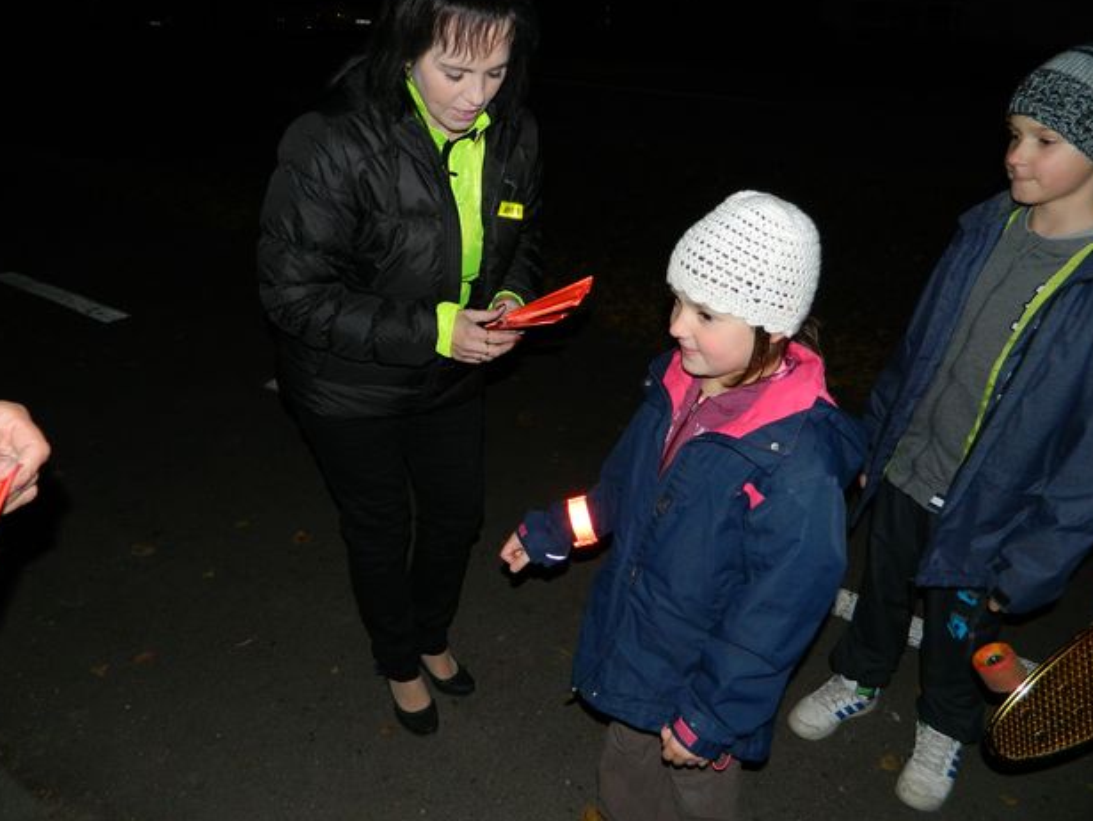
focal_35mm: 26
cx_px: 544
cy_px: 400
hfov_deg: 67.3
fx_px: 821
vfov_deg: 53.1
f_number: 3.1
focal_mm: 4.5
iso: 200
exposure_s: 1/30
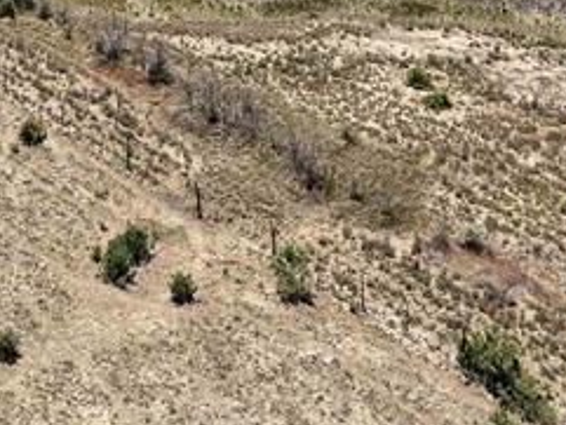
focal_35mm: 102
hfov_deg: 18.7
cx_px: -6
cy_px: -383
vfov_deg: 12.9
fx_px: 1669
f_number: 1.8
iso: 100
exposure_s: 1/3200
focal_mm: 8.67
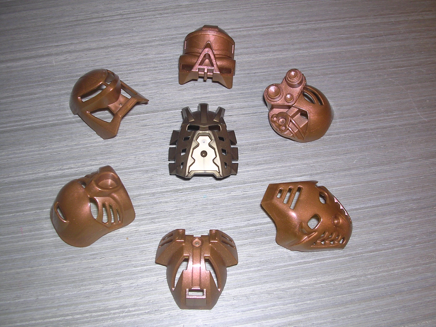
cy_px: 164
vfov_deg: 37.7
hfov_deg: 49.0
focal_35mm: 38
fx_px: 479
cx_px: 218
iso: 100
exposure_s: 1/60.1
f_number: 2.8
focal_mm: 5.8
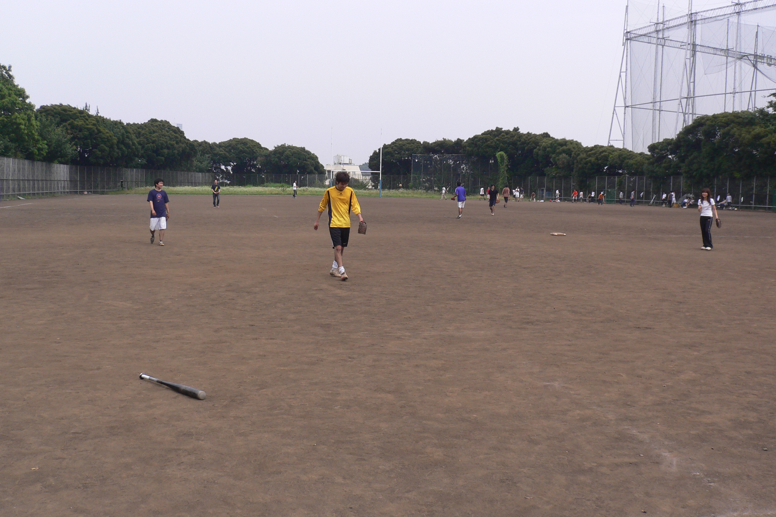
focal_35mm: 37
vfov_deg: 35.9
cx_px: 382
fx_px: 797
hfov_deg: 51.9
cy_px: 237
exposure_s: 1/250
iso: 80
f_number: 5.6
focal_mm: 5.8
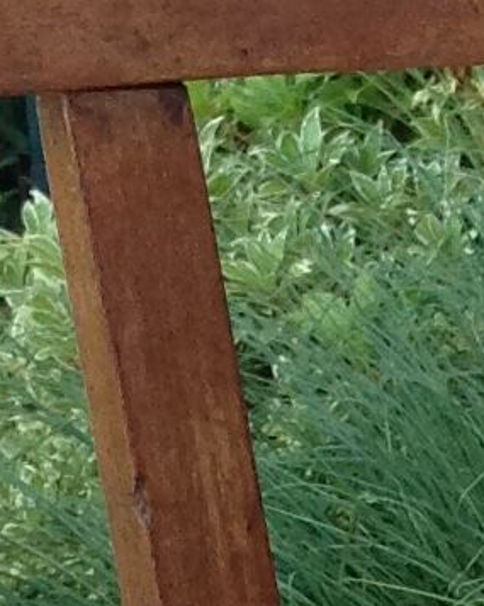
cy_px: 1630
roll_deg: +2.7
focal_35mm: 248
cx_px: 757
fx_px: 4446
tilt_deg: -36.9
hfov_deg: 6.1
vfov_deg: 7.2
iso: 100
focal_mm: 4.28
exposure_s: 1/120
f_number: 2.4
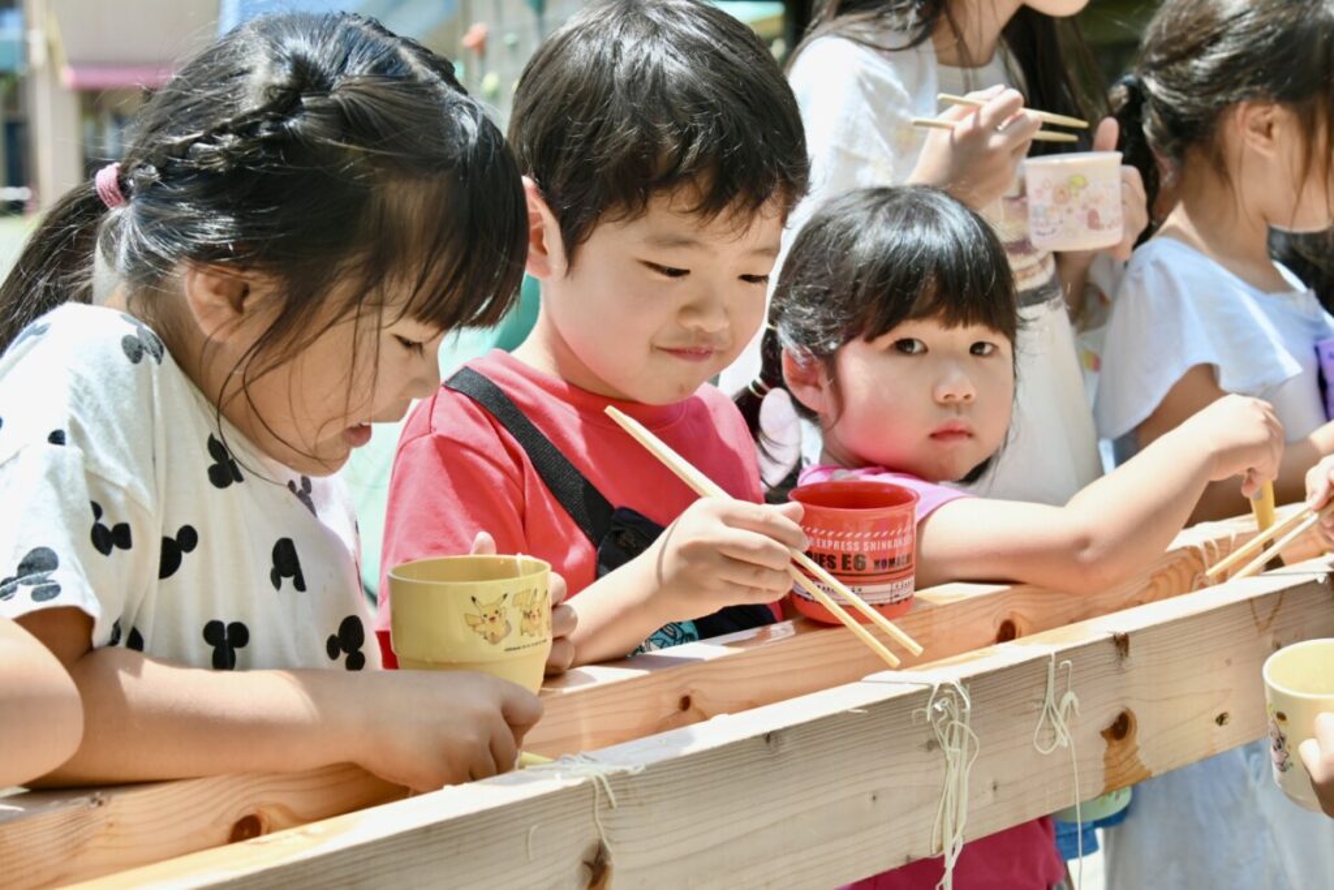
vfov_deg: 19.7
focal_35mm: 69
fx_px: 2557
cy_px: 445
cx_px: 667
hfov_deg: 29.2
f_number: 5.6
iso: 125
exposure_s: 1/250
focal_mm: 46
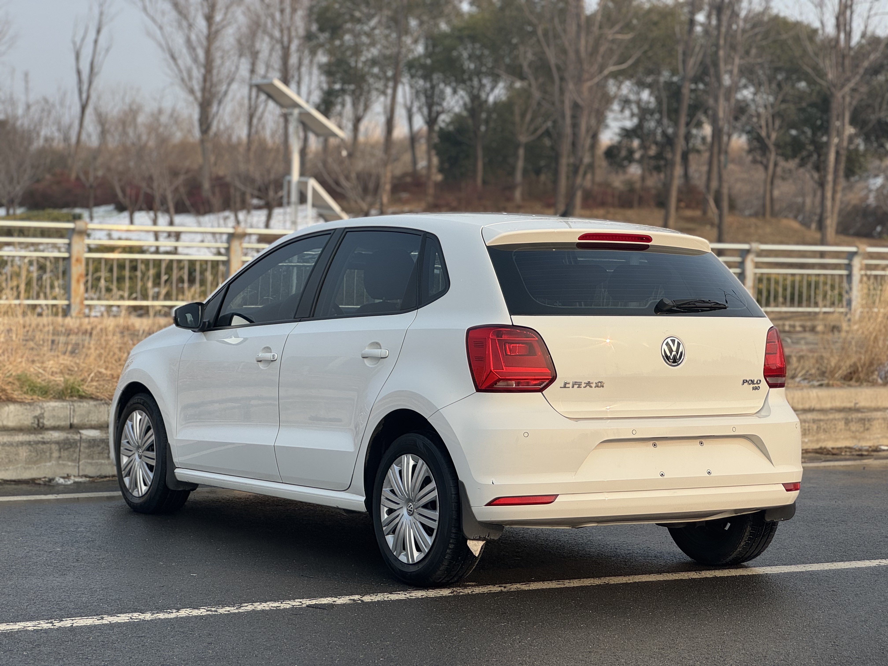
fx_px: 1975
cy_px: 333
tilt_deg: -2.0
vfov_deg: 19.1
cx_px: 444
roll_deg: +0.3
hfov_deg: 25.3
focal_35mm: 77
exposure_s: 1/488
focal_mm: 9
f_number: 2.8
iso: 25
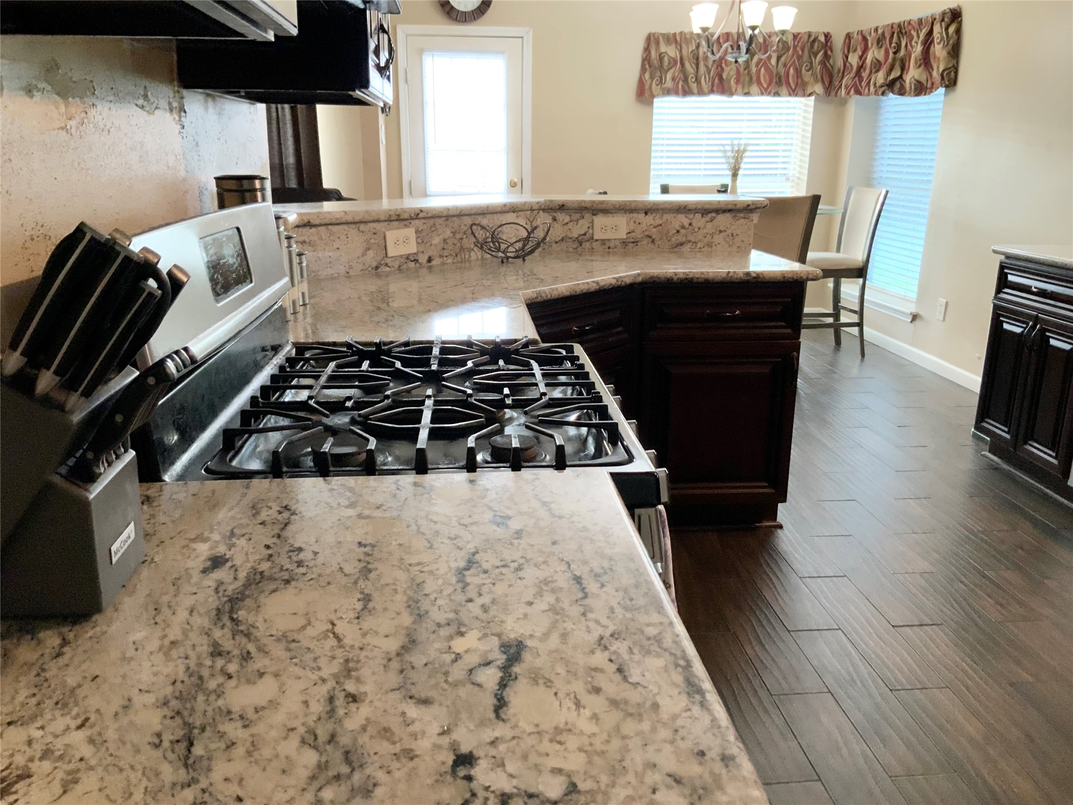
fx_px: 899
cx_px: 536
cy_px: 402
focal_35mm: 29
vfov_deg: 48.2
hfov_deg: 61.7
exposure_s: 1/60
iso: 200
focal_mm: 3
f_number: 1.8
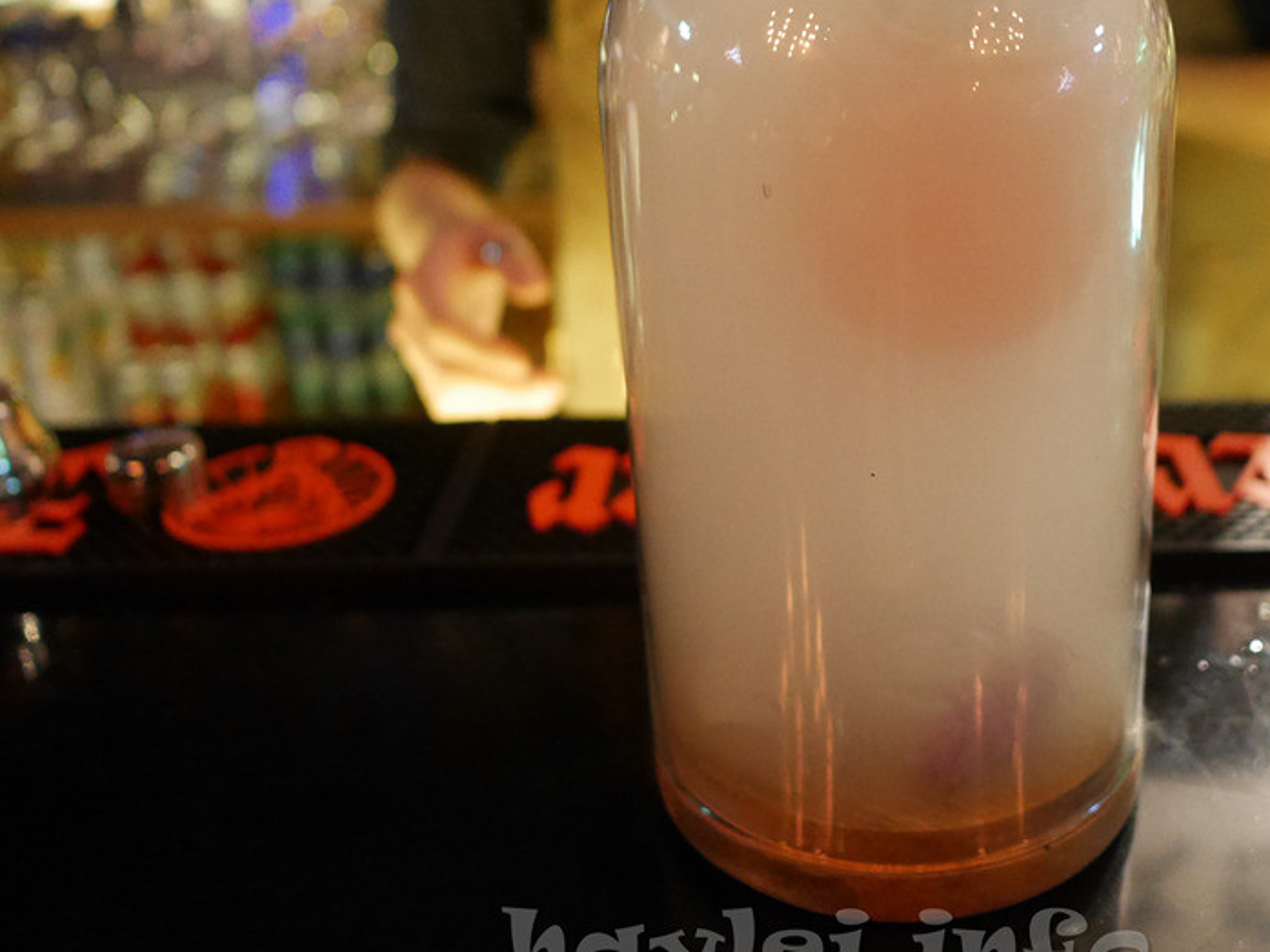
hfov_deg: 43.3
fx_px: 1577
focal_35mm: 43
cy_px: 351
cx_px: 832
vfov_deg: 33.4
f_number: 1.7
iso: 3200
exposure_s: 1/30
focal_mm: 15
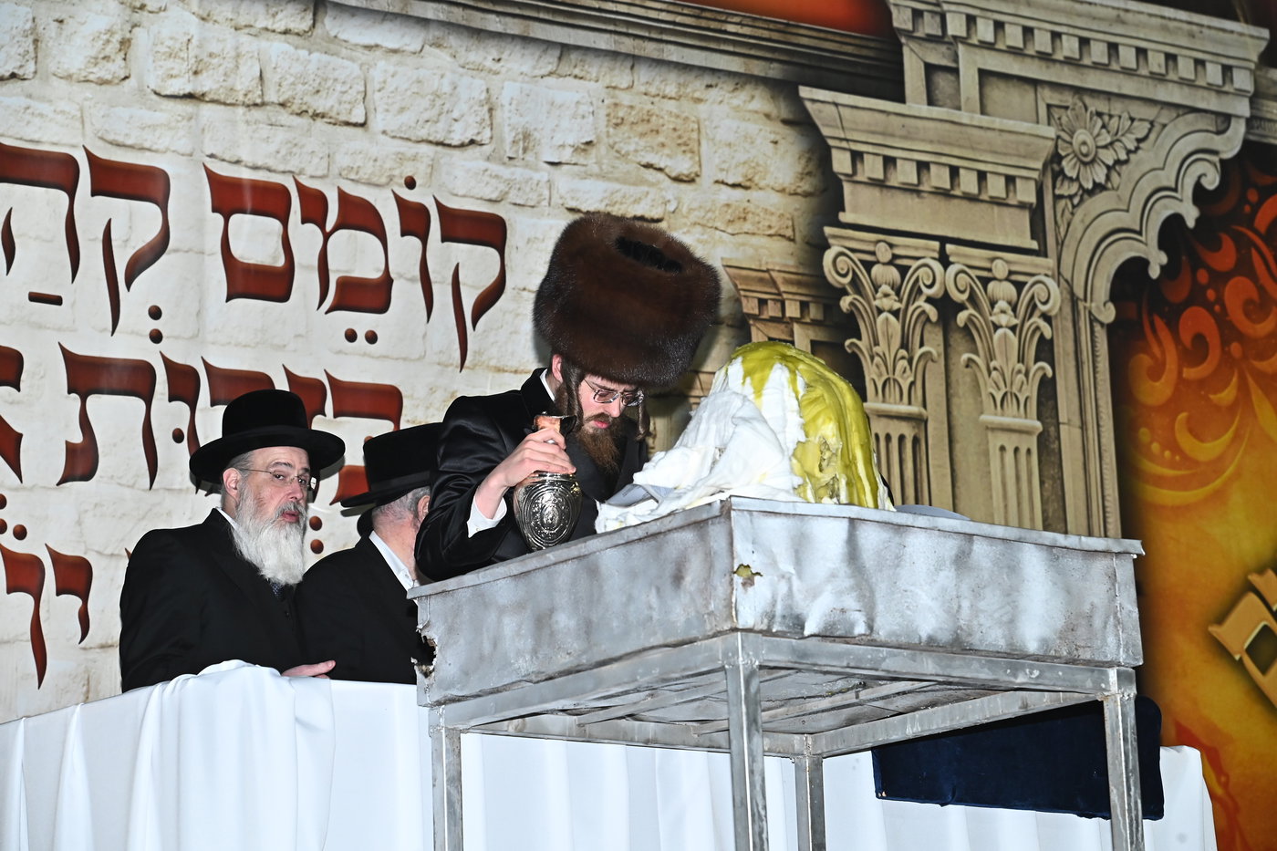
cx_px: 638
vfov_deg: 12.4
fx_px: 3901
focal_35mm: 110
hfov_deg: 18.6
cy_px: 426
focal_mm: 110
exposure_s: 1/200
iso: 2000
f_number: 7.1
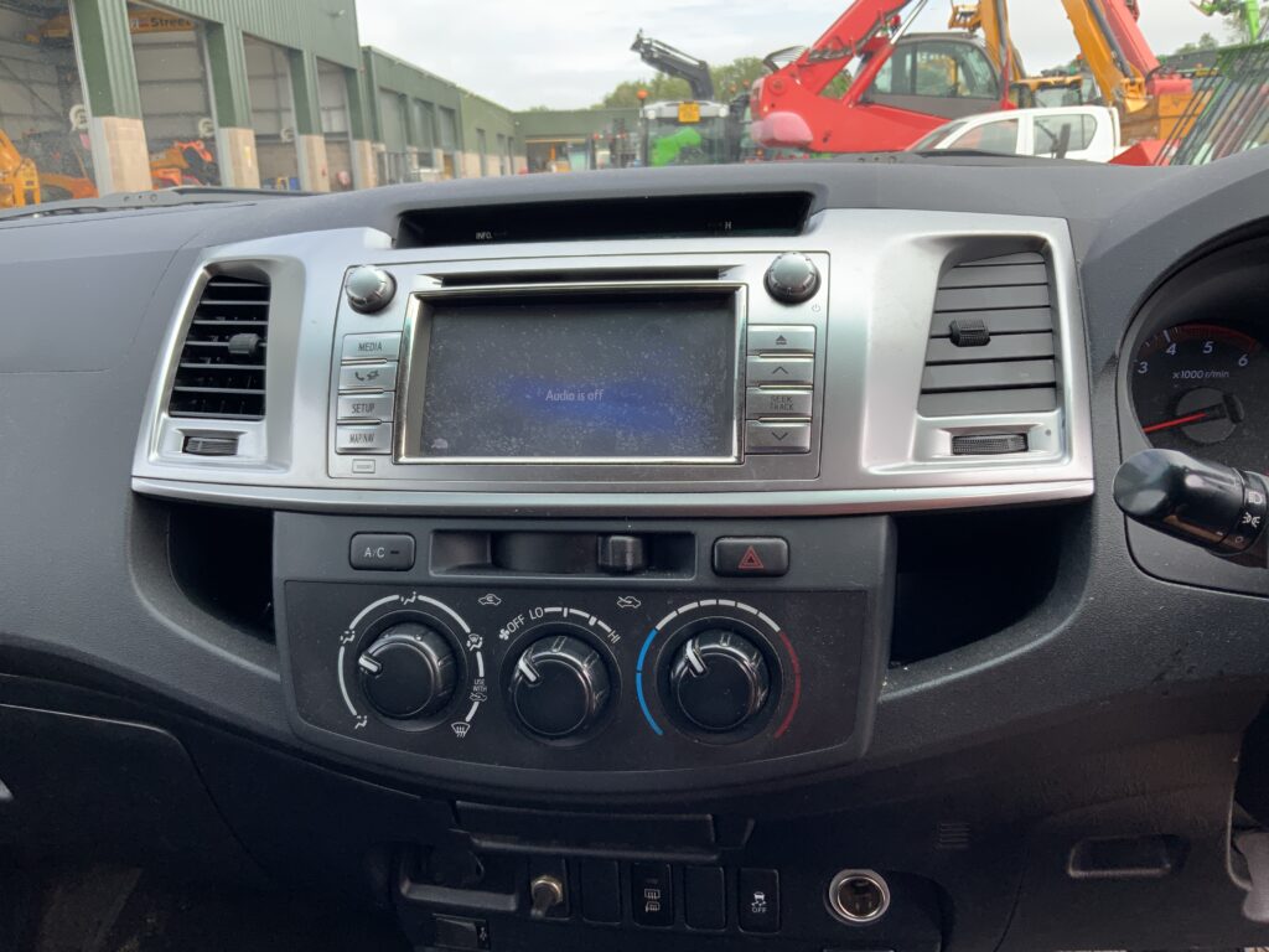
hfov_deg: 61.7
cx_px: 634
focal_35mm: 29
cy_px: 476
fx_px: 1063
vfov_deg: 48.2
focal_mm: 3
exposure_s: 1/266
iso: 16
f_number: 1.8
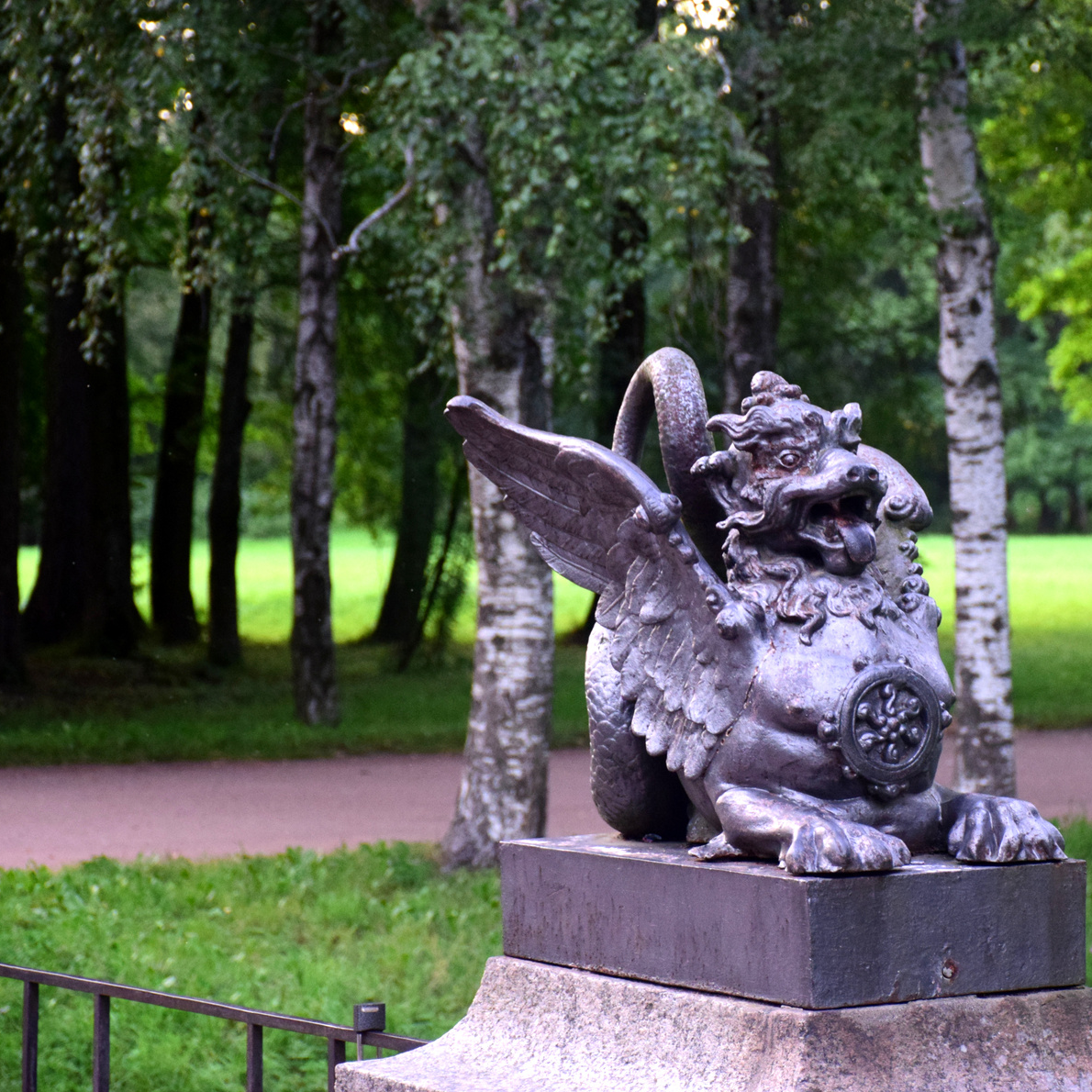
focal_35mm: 145
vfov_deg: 12.1
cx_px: 790
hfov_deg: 12.0
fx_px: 5162
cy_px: 543
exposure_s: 1/125
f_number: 5.6
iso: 1600
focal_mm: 75
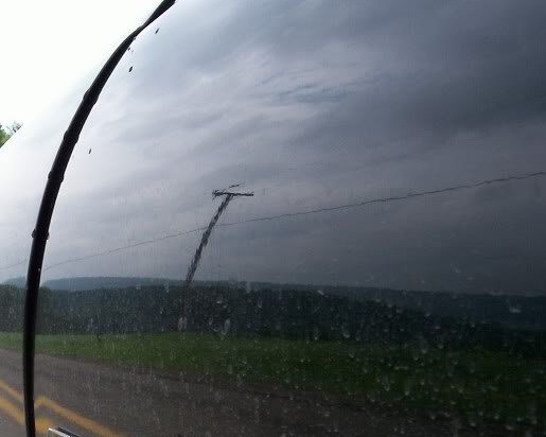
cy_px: 391
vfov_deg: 22.6
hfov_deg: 27.3
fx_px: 1067
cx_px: 17
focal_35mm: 66
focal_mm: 5.6
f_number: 5.1
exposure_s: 1/321
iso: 80
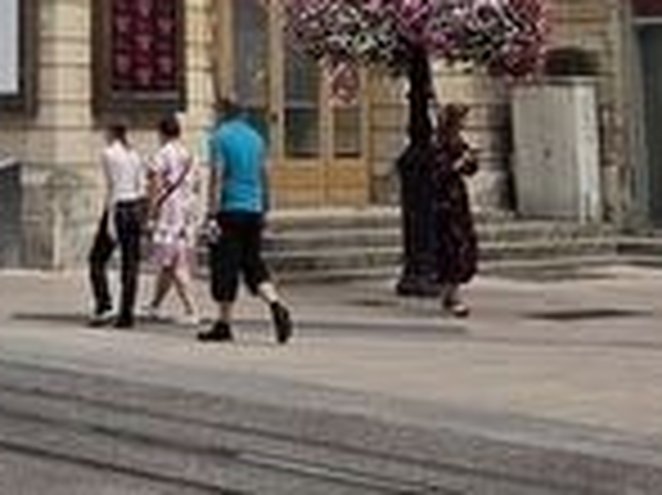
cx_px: 5
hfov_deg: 15.5
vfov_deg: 11.0
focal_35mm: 125
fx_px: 2389
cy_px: -418
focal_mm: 5.4
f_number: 1.8
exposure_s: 1/4273
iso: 80
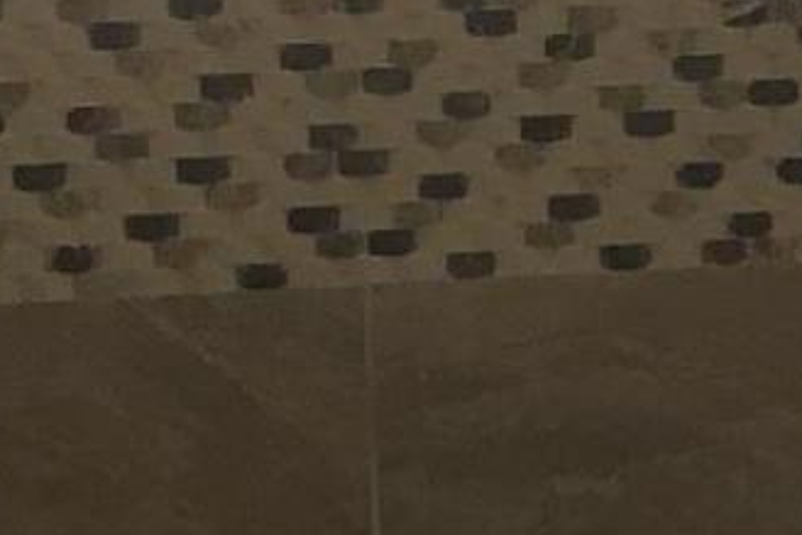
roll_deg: +0.7
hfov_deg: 10.8
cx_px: 1142
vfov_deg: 7.5
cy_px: 347
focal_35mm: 184
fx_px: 4101
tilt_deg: -11.7
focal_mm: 4.15
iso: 32
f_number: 2.2
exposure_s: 1/30
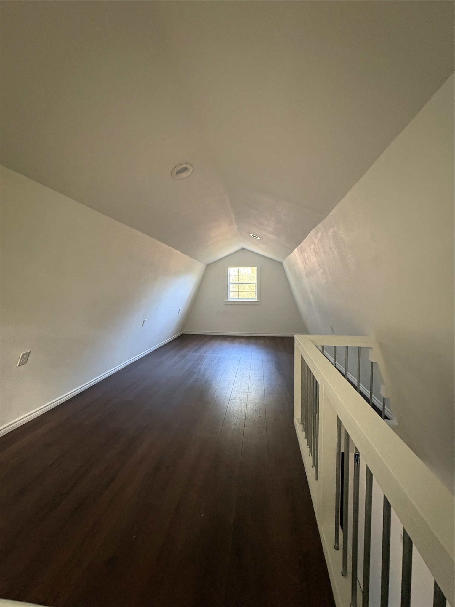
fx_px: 245
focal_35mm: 14
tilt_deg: -3.8
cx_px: 228
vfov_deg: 102.1
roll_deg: -1.4
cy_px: 304
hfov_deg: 85.7
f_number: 2.2
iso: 800
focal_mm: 2.22
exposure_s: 1/47
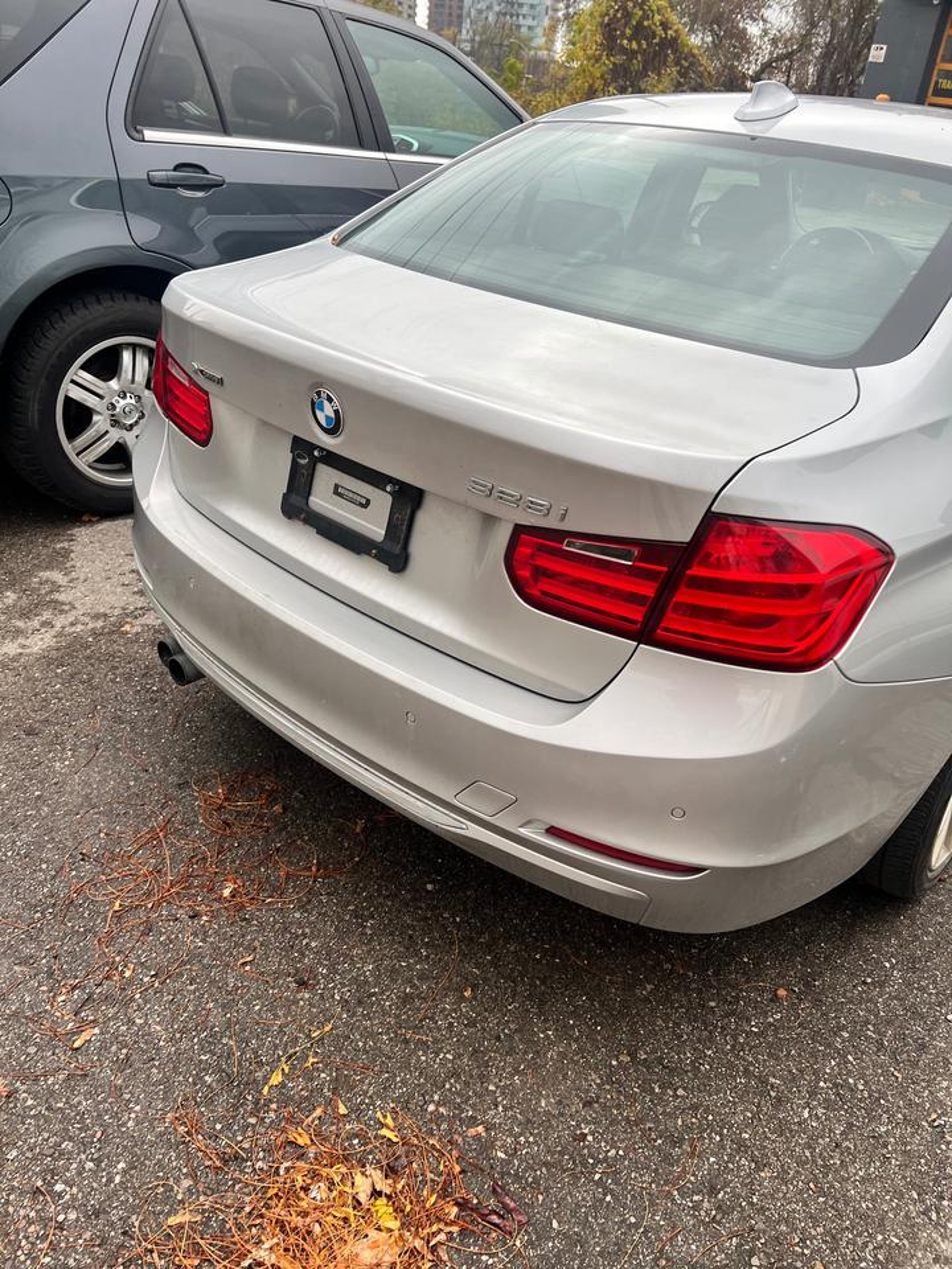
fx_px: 953
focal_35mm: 26
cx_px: 476
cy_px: 634
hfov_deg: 53.1
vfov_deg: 67.3
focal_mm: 5.7
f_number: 1.5
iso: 40
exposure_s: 1/180
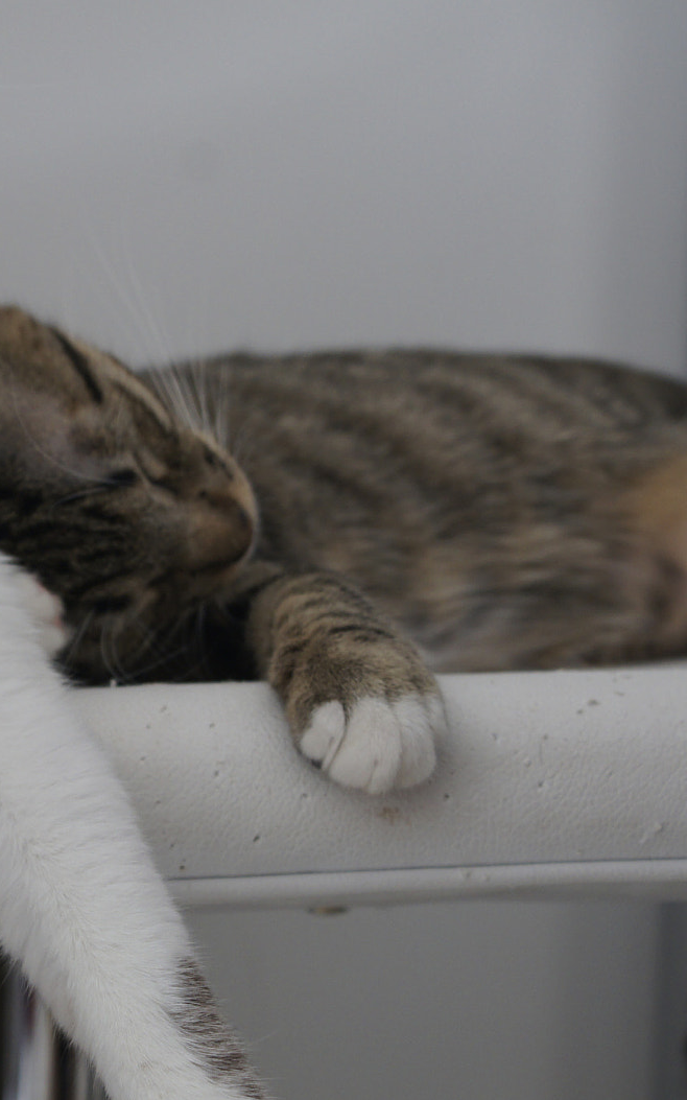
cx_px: 44
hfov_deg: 11.2
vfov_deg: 18.0
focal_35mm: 116
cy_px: 546
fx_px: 3475
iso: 500
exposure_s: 1/80
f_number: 5.6
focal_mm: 50
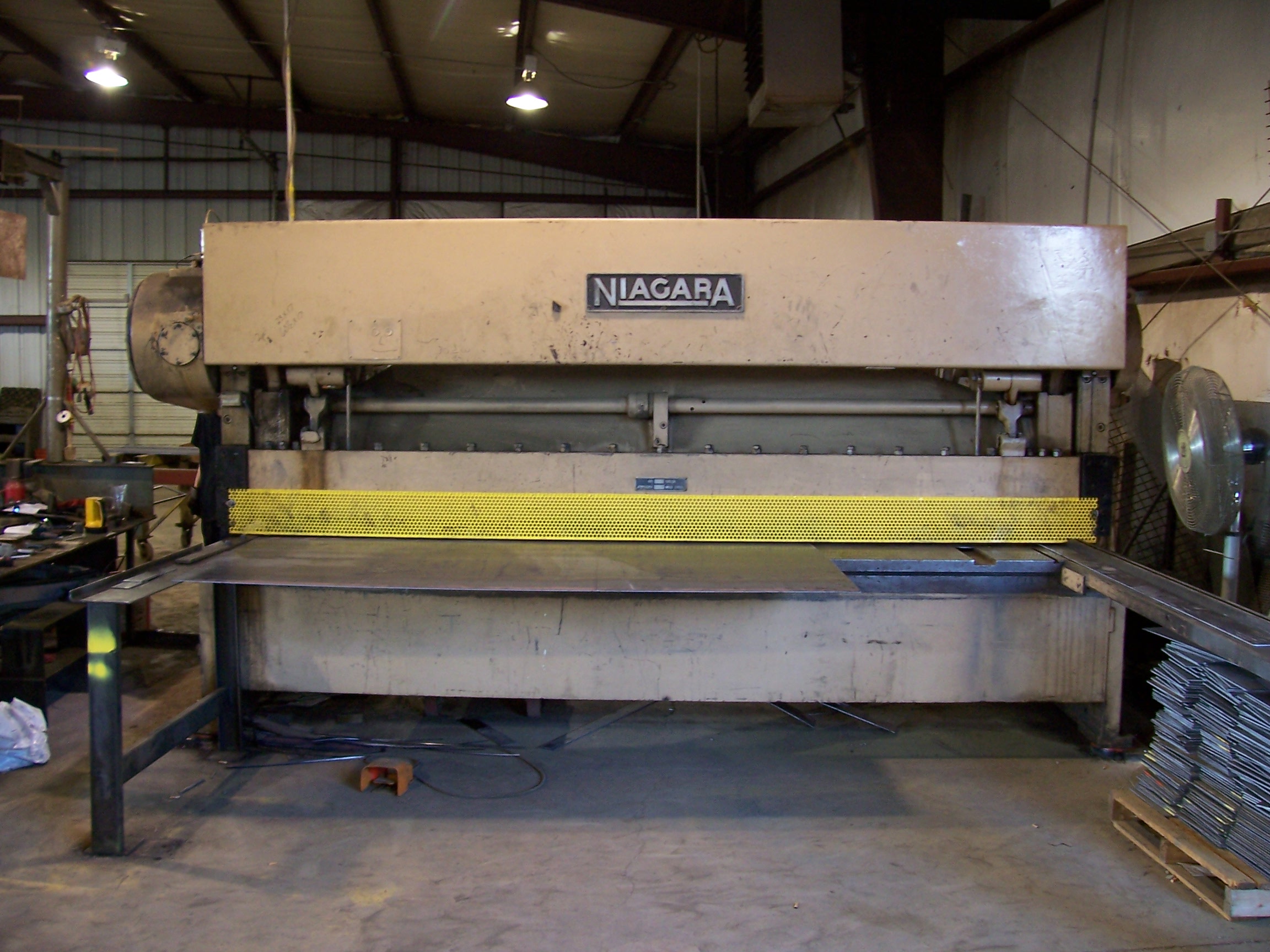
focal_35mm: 34
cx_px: 635
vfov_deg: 41.8
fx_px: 1247
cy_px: 476
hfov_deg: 54.0
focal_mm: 5.6
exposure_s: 1/30
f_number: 2.7
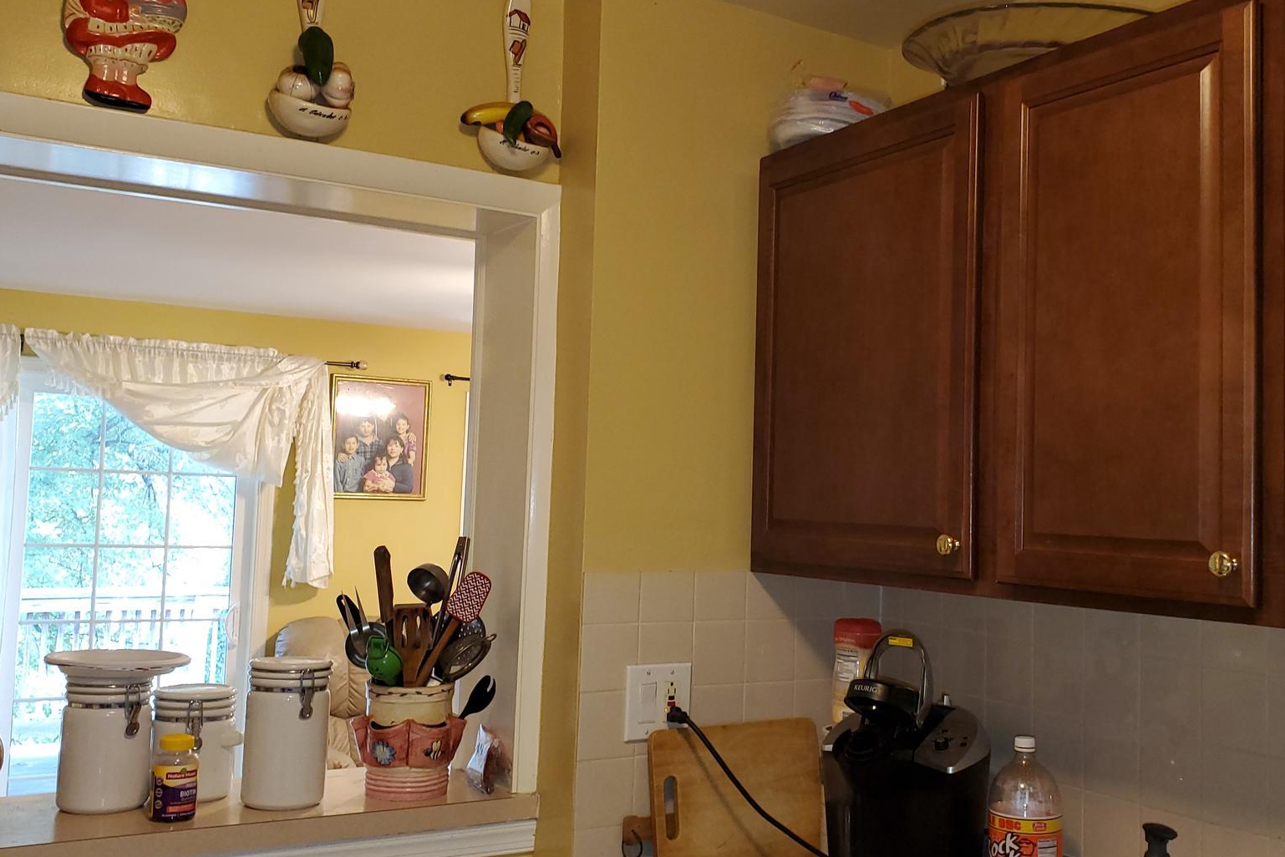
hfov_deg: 53.0
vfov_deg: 36.9
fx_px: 1285
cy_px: 406
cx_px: 710
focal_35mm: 36
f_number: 2.4
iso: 125
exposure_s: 1/24
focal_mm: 4.3
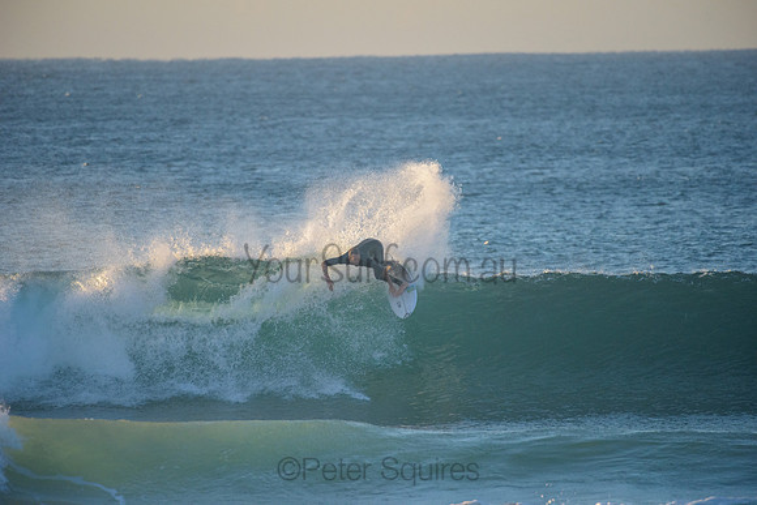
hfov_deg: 4.1
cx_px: 378
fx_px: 10516
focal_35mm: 500
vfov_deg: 2.8
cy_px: 252
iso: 1600
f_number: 5.6
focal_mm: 500
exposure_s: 1/2500
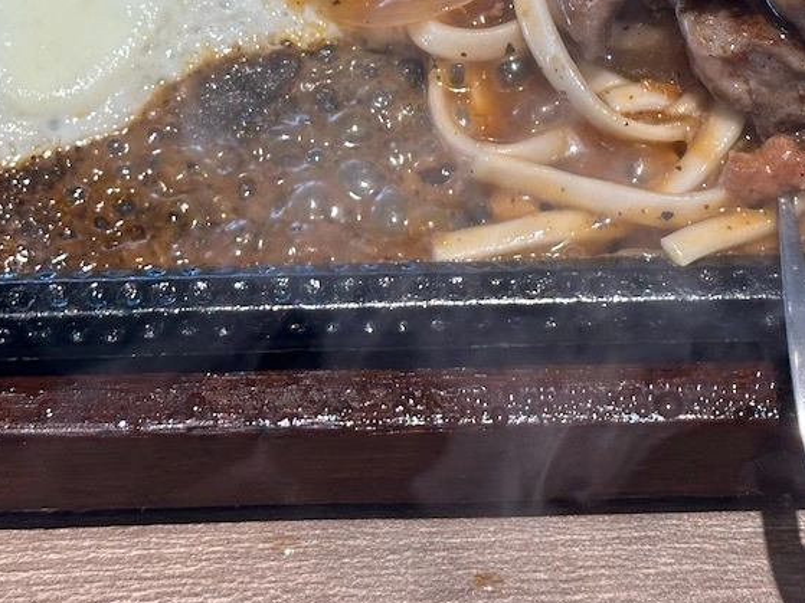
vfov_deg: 13.2
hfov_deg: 17.8
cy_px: -46
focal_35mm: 110
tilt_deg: -51.4
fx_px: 2558
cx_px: 523
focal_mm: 6.9
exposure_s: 1/120
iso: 80
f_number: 1.8
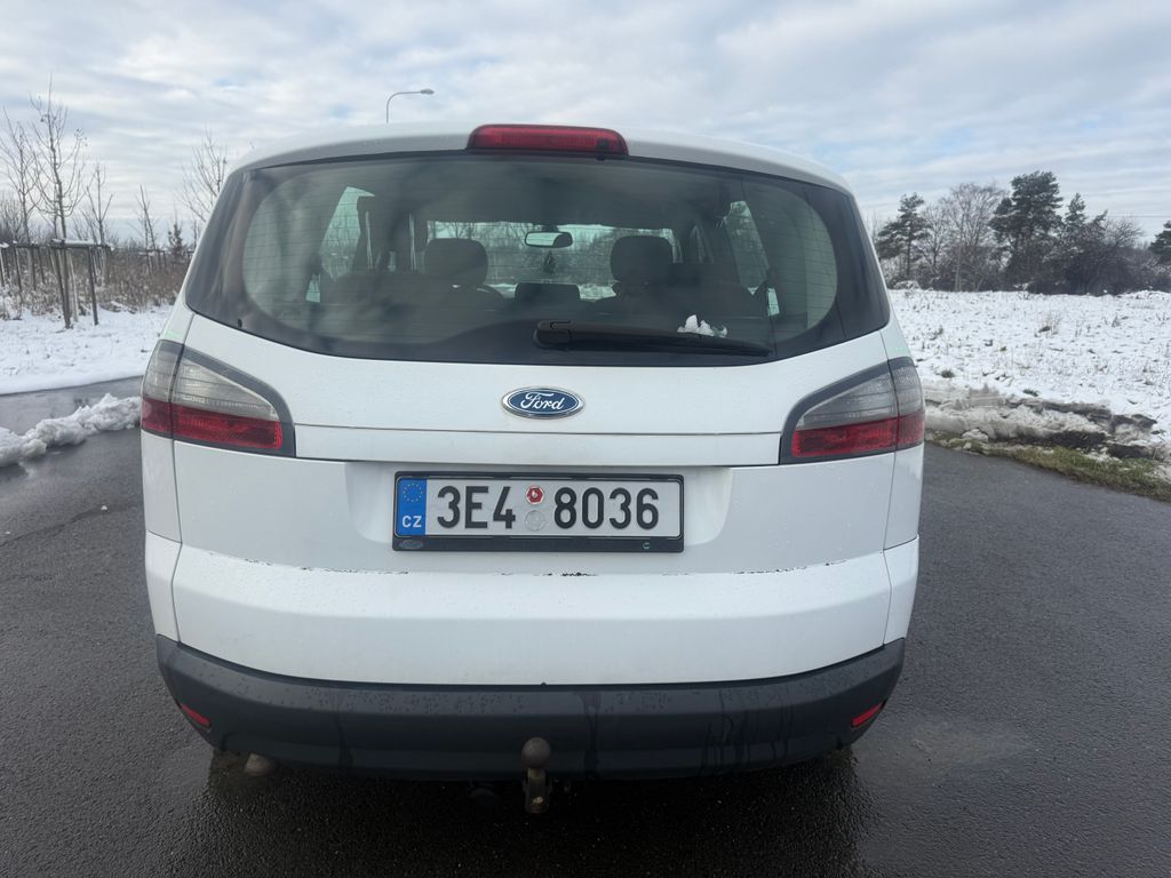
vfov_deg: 56.8
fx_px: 812
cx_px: 586
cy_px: 439
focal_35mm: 24
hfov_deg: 71.6
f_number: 1.78
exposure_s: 1/3759
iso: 80
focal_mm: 6.76
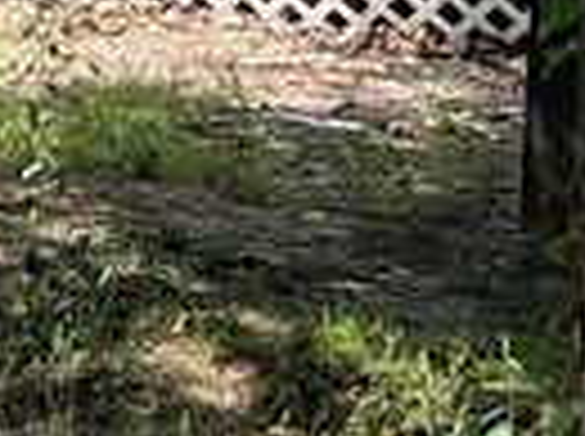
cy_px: -454
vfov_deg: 7.0
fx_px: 3458
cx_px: -1490
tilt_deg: -3.3
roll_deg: +1.5
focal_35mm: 205
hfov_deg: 7.7
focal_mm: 5.1
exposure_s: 1/1086
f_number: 1.6
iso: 50
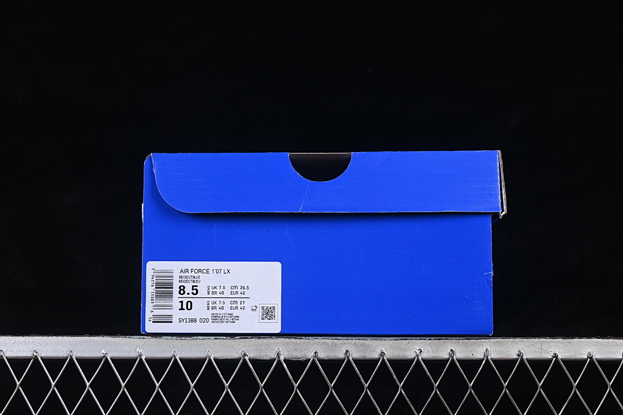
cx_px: 312
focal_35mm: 75
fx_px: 1298
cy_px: 208
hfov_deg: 27.0
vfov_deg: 18.2
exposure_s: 1/80
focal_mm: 50
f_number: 8
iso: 160
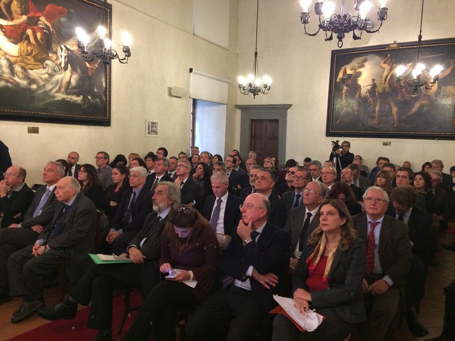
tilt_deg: -5.2
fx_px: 381
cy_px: 170
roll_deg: -1.9
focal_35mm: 29
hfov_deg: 61.7
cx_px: 228
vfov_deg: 48.2
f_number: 2.2
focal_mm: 4.15
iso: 320
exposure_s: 1/20
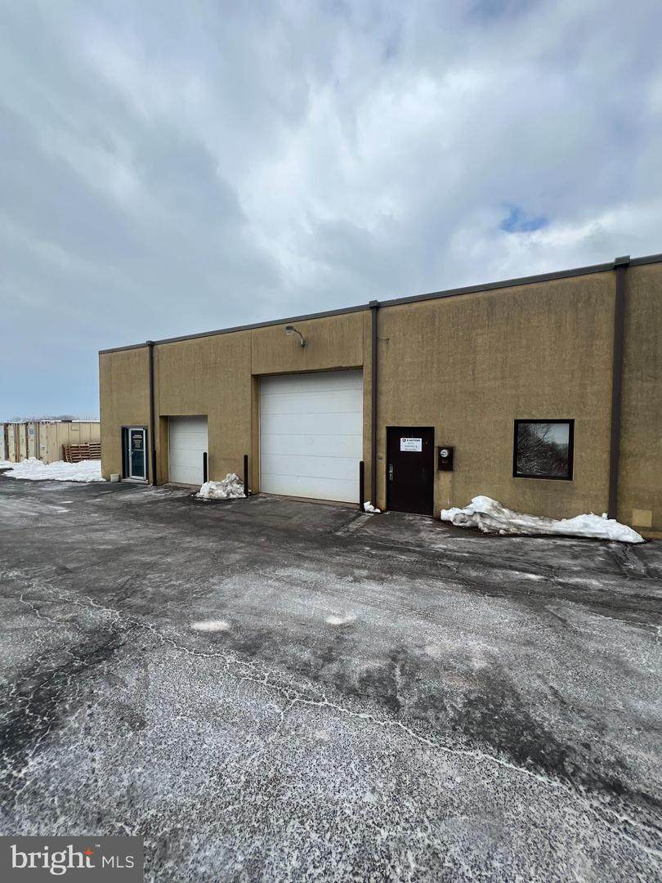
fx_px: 331
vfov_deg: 106.2
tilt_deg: -3.2
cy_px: 442
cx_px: 331
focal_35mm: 13
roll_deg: -0.3
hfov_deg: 89.9
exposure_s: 1/847
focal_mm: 1.57
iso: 32
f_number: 1.8
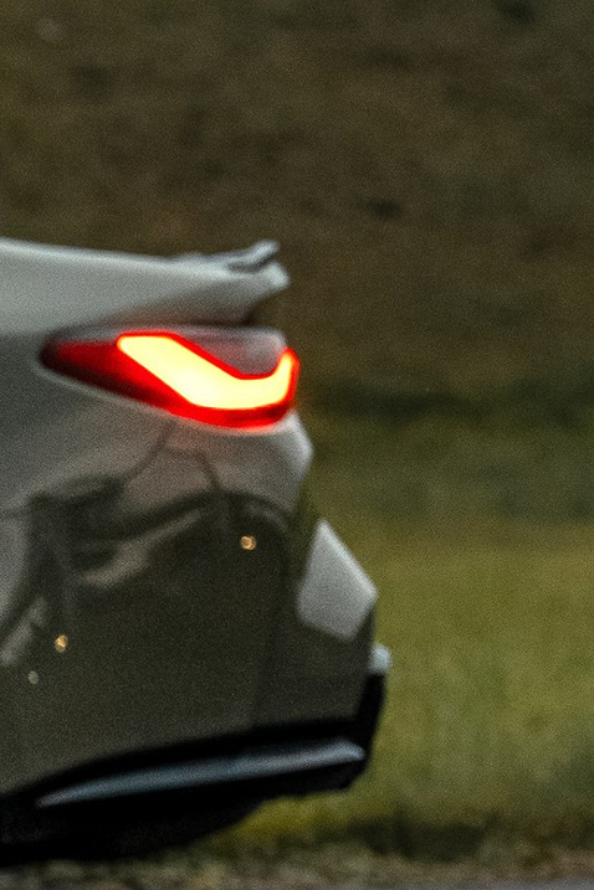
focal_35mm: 343
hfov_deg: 3.9
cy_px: 559
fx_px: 8489
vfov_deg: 6.0
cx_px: -768
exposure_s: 1/100
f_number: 3.2
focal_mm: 64
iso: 500
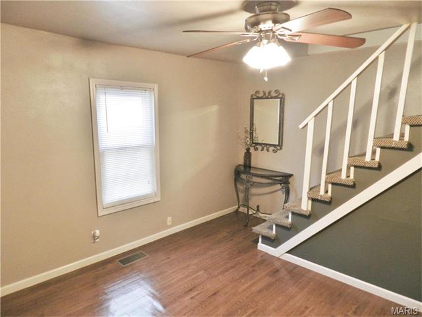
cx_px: 211
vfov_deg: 58.9
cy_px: 158
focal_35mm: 23
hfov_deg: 73.9
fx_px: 280
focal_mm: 4
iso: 250
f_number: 3.4
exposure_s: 1/30
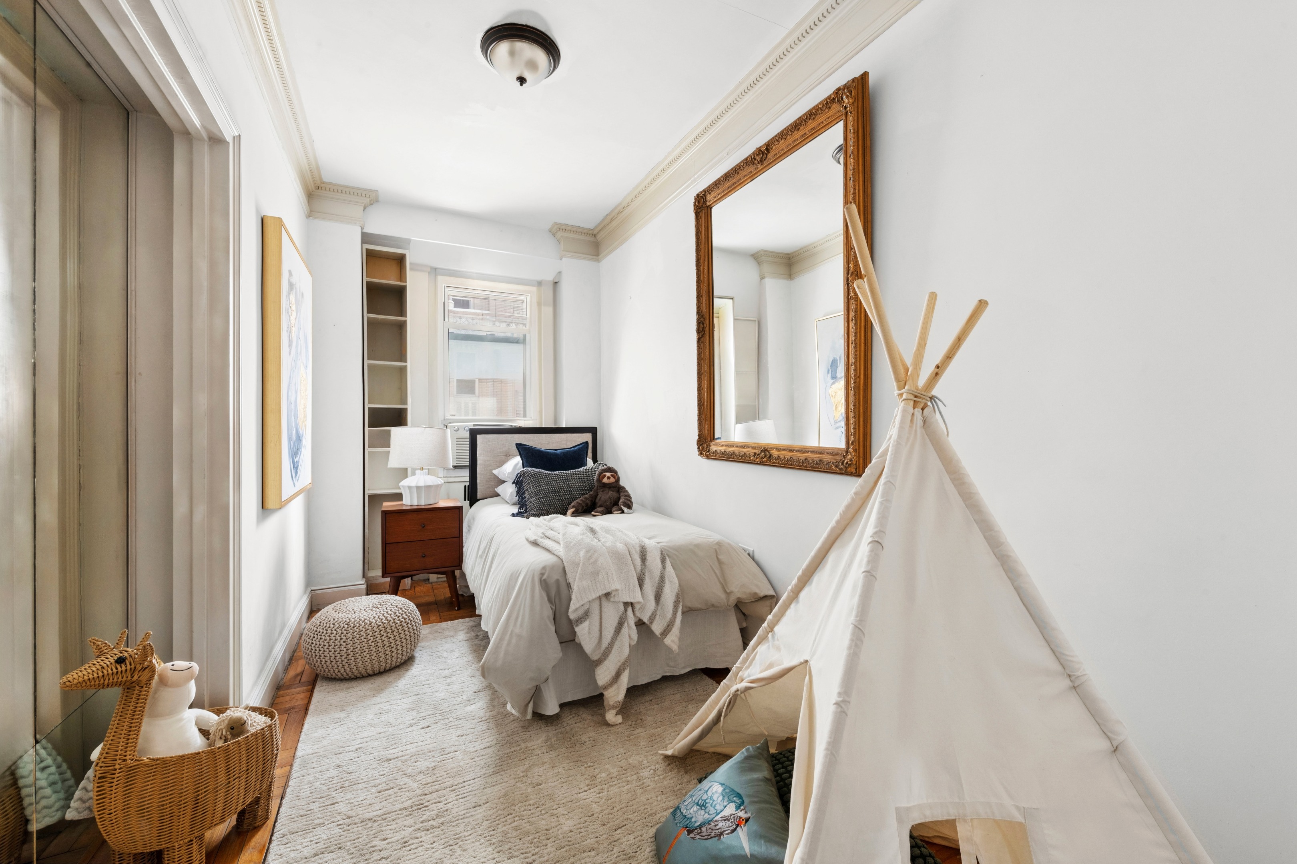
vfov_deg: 77.3
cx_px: 648
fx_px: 540
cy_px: 432
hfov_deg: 100.4
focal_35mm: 15
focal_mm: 15
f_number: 13
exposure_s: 2.5
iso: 160
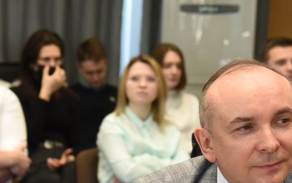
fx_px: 1233
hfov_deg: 13.4
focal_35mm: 155
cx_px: 59
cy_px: 238
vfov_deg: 8.3
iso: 2000
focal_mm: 50
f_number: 4
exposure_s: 1/320
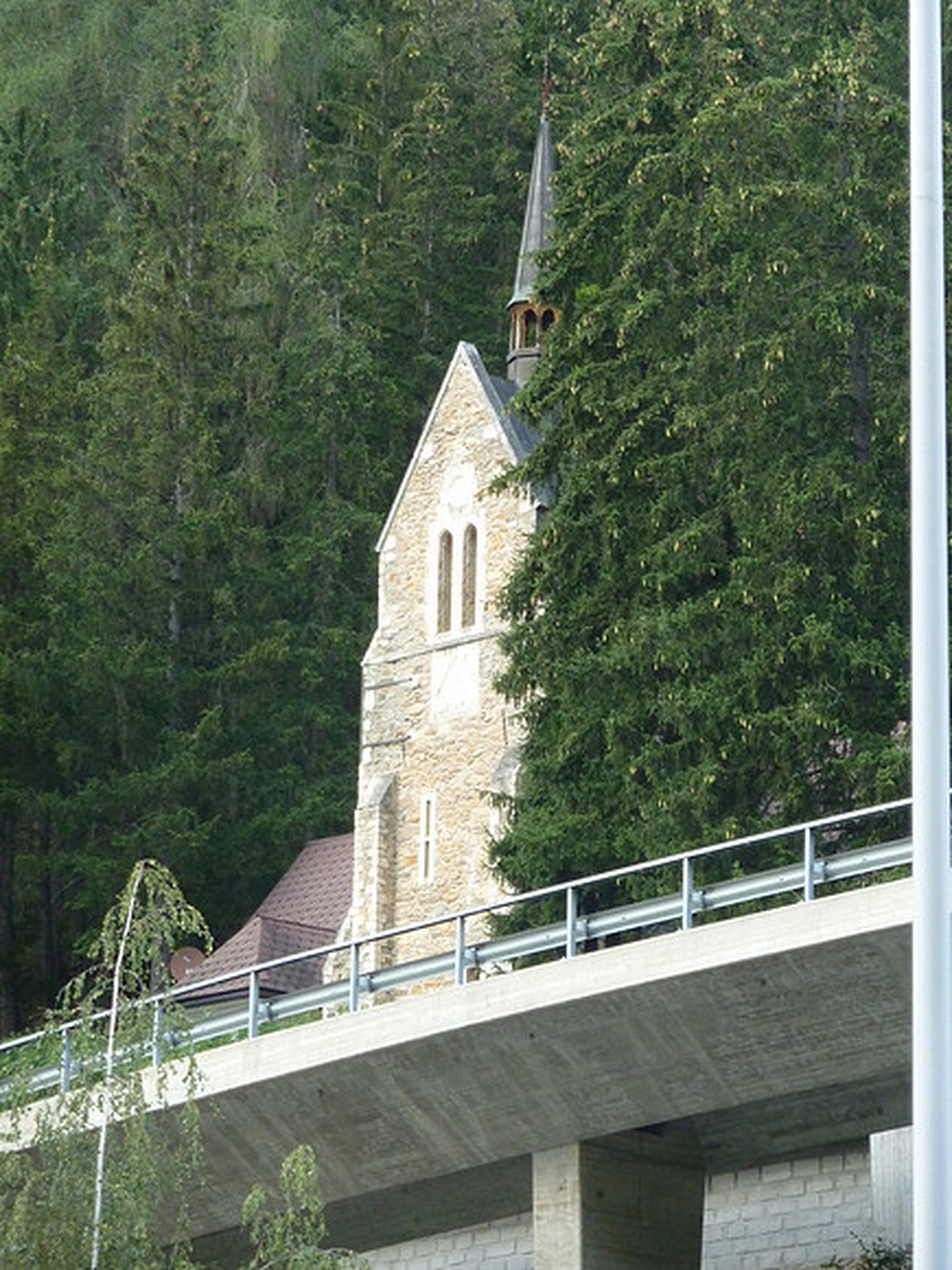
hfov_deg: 8.8
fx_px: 6197
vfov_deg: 11.7
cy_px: 635
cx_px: 476
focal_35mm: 169
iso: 320
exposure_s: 1/100
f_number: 4.5
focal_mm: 27.8
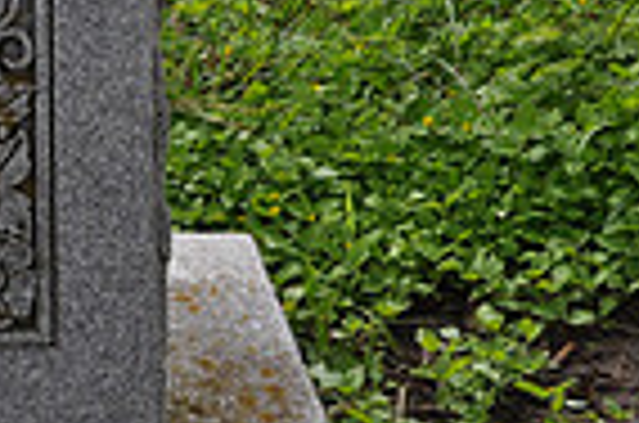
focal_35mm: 215
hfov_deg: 9.1
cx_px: -612
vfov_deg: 6.3
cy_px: 29
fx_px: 3809
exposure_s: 1/320
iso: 200
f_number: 9
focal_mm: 35
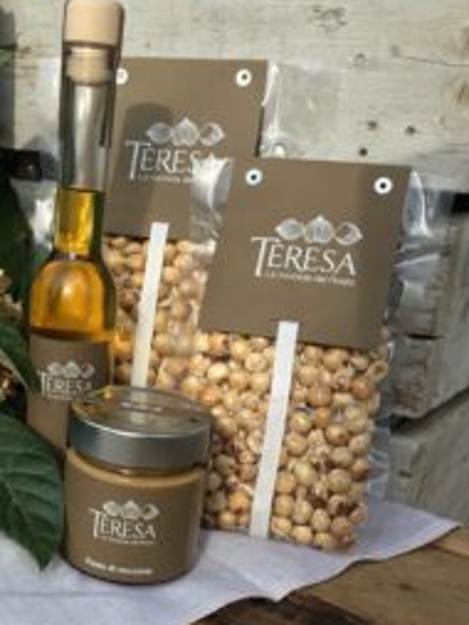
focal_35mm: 49
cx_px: 126
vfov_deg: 38.0
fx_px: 884
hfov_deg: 29.3
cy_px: 464
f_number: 2.4
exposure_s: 1/754
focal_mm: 3.3
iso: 25
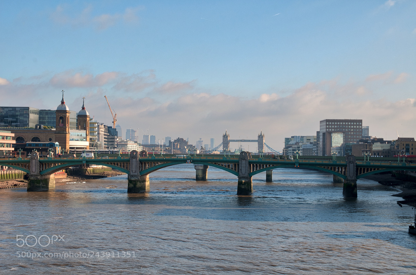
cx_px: 208
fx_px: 692
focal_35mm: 60
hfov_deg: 33.5
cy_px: 138
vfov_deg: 22.5
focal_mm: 40
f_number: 11
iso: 200
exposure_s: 1/160
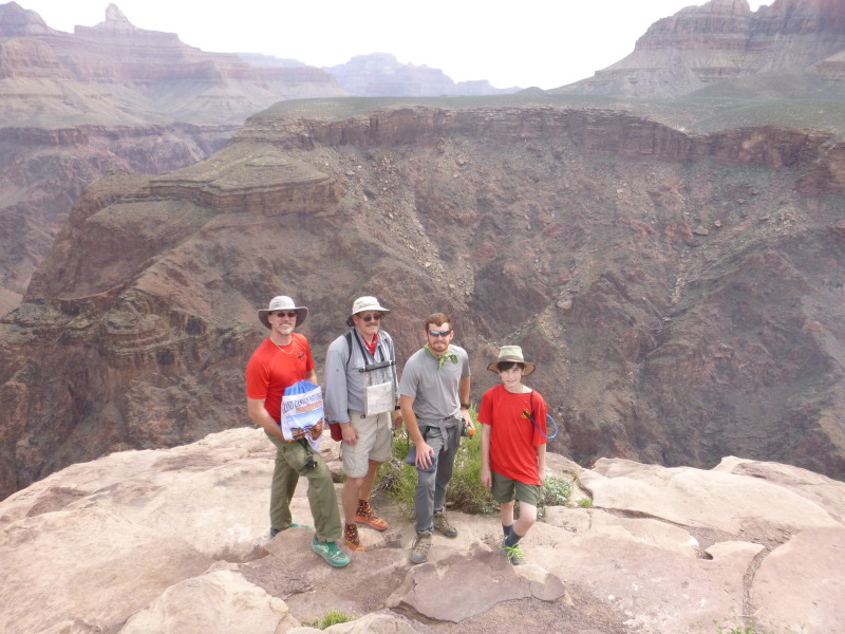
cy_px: 317
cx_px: 422
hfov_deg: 69.4
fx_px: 610
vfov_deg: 54.9
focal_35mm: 25
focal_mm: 4.5
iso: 100
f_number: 3.9
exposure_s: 1/320
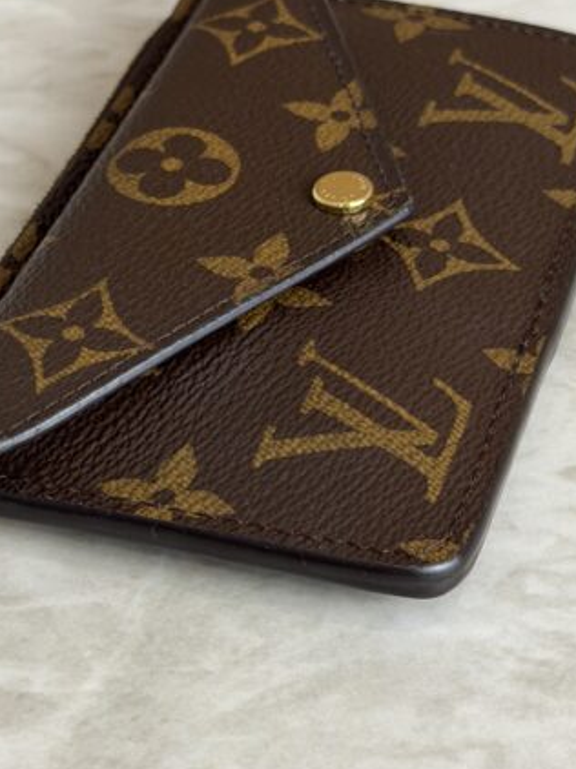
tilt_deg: -37.0
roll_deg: +3.0
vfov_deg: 21.5
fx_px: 2021
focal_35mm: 91
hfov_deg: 16.2
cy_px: 315
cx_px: 241
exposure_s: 1/120
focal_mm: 6.76
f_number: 1.78
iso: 100
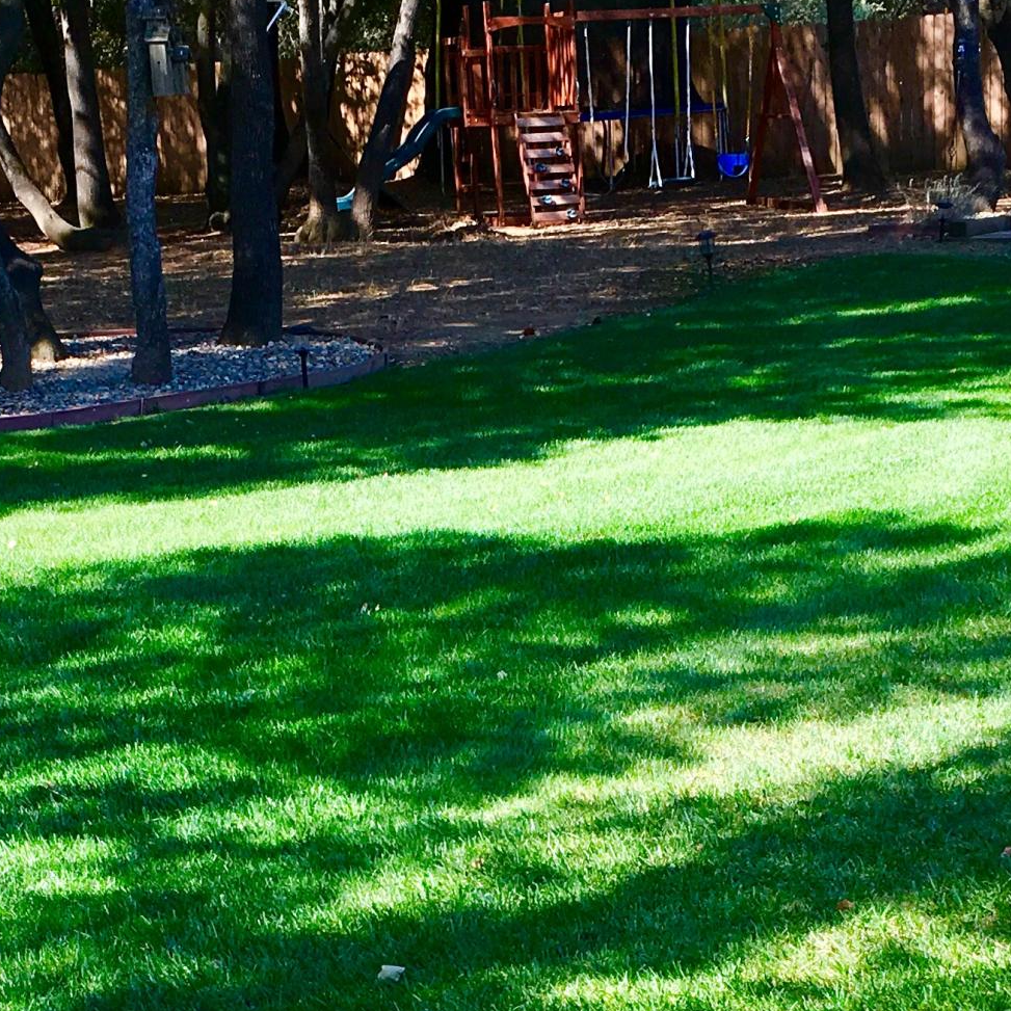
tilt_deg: -17.7
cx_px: 496
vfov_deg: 21.2
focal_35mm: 79
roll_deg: +2.6
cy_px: 1012
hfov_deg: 21.9
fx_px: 2610
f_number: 2.2
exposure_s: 1/384
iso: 25
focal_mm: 4.15
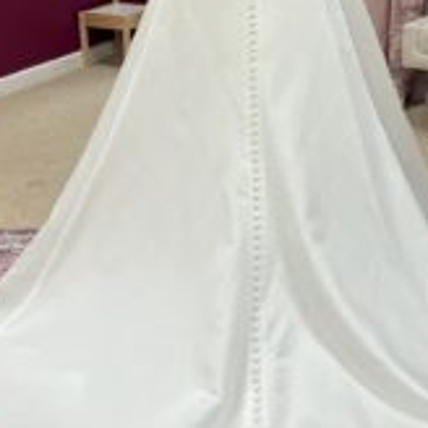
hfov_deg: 28.5
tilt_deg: -13.3
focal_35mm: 60
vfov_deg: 27.6
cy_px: 46
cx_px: 258
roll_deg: +0.9
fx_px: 839
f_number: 1.6
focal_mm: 5.1
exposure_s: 1/100
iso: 80
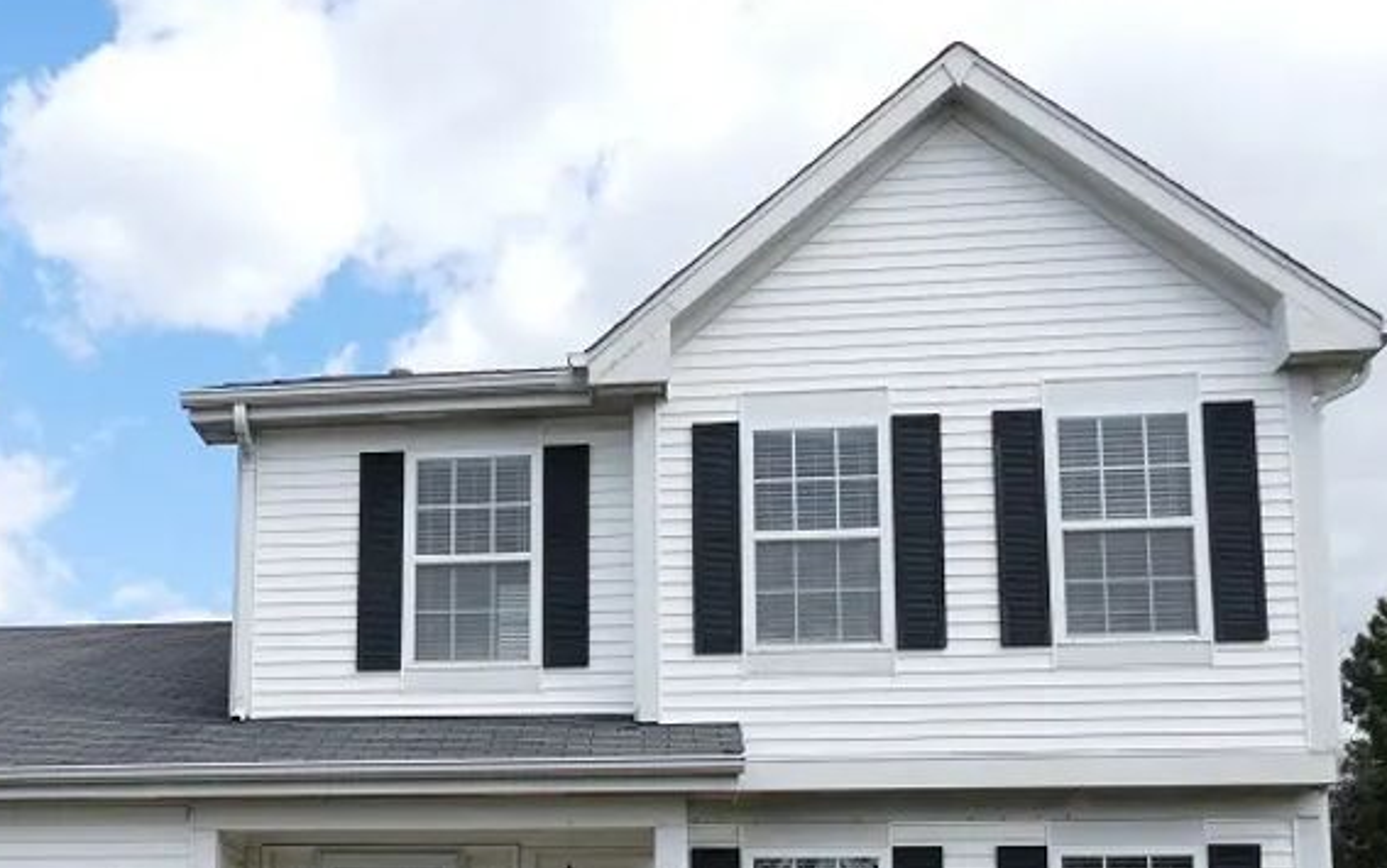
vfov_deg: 26.8
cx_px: 360
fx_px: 1740
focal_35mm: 46
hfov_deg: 42.2
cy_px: 820
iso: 125
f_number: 2.8
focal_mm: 9.12
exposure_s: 1/1600
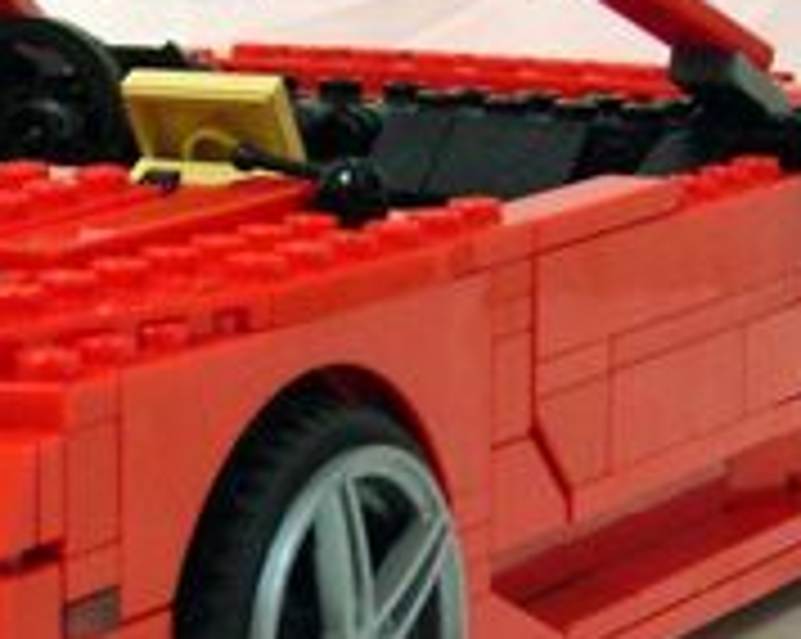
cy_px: 297
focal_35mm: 193
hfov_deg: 9.9
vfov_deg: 8.0
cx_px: -14
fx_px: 4570
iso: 167
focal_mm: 9.1
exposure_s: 1/4
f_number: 3.6
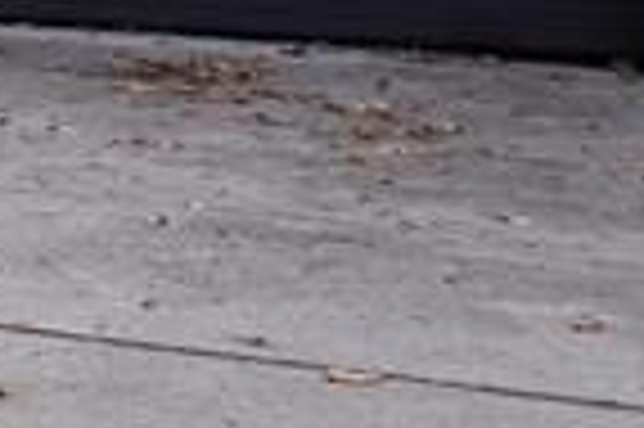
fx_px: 3073
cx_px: -1184
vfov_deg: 7.7
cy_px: -306
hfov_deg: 9.7
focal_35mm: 172
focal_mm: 8.8
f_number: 2.4
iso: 100
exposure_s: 1/250
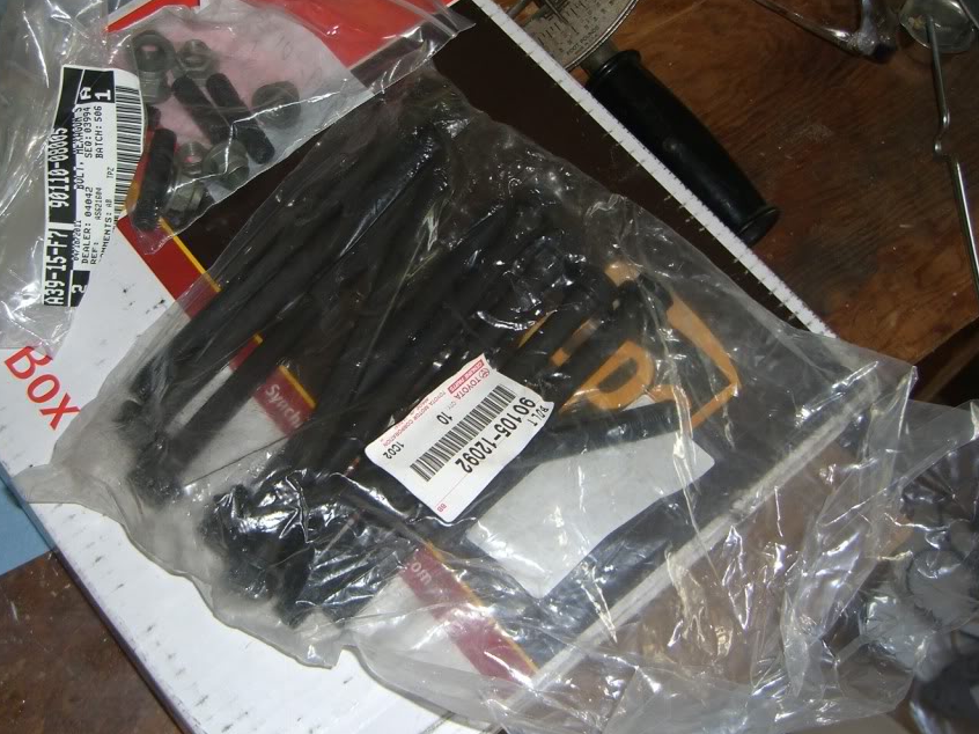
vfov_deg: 31.5
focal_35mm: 46
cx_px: 396
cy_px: 329
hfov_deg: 41.1
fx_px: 1301
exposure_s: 1/60
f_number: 2.8
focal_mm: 7.9
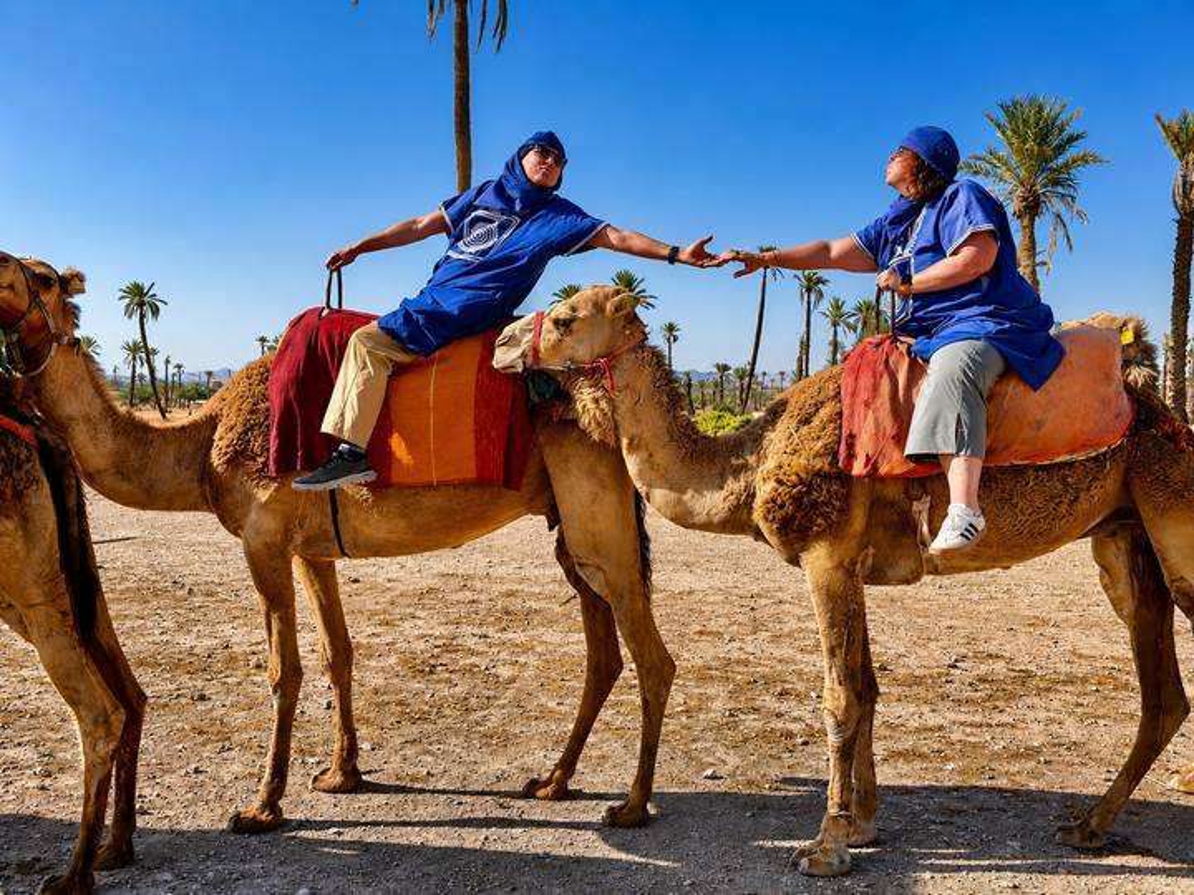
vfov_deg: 40.7
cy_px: 448
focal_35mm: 35
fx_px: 1207
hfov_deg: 52.6
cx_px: 597
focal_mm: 6.76
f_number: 1.8
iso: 64
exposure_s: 1/4149
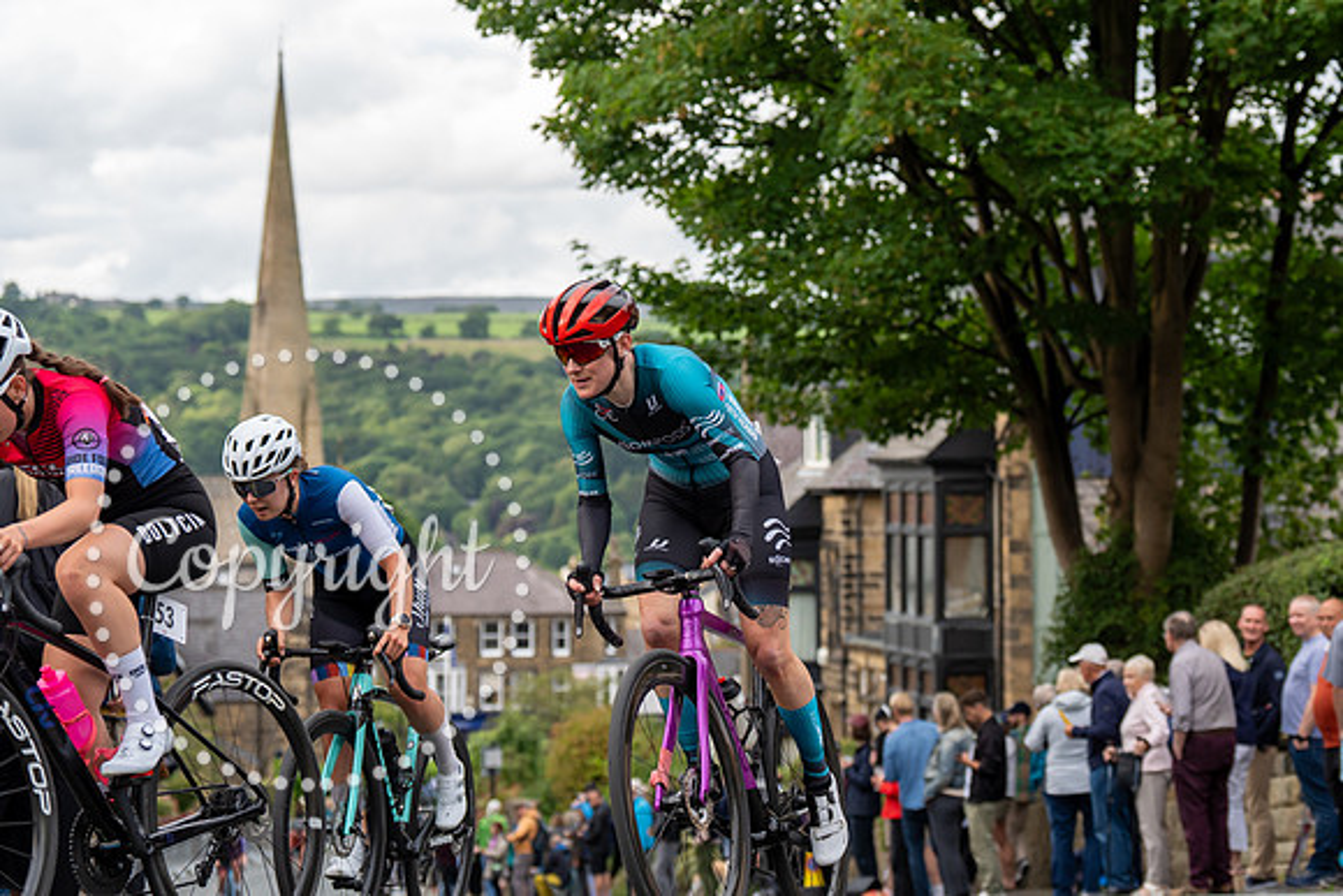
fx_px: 3576
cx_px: 919
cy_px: 283
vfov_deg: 14.3
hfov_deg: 21.2
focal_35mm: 96
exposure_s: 1/500
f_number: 3.5
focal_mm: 70
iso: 500
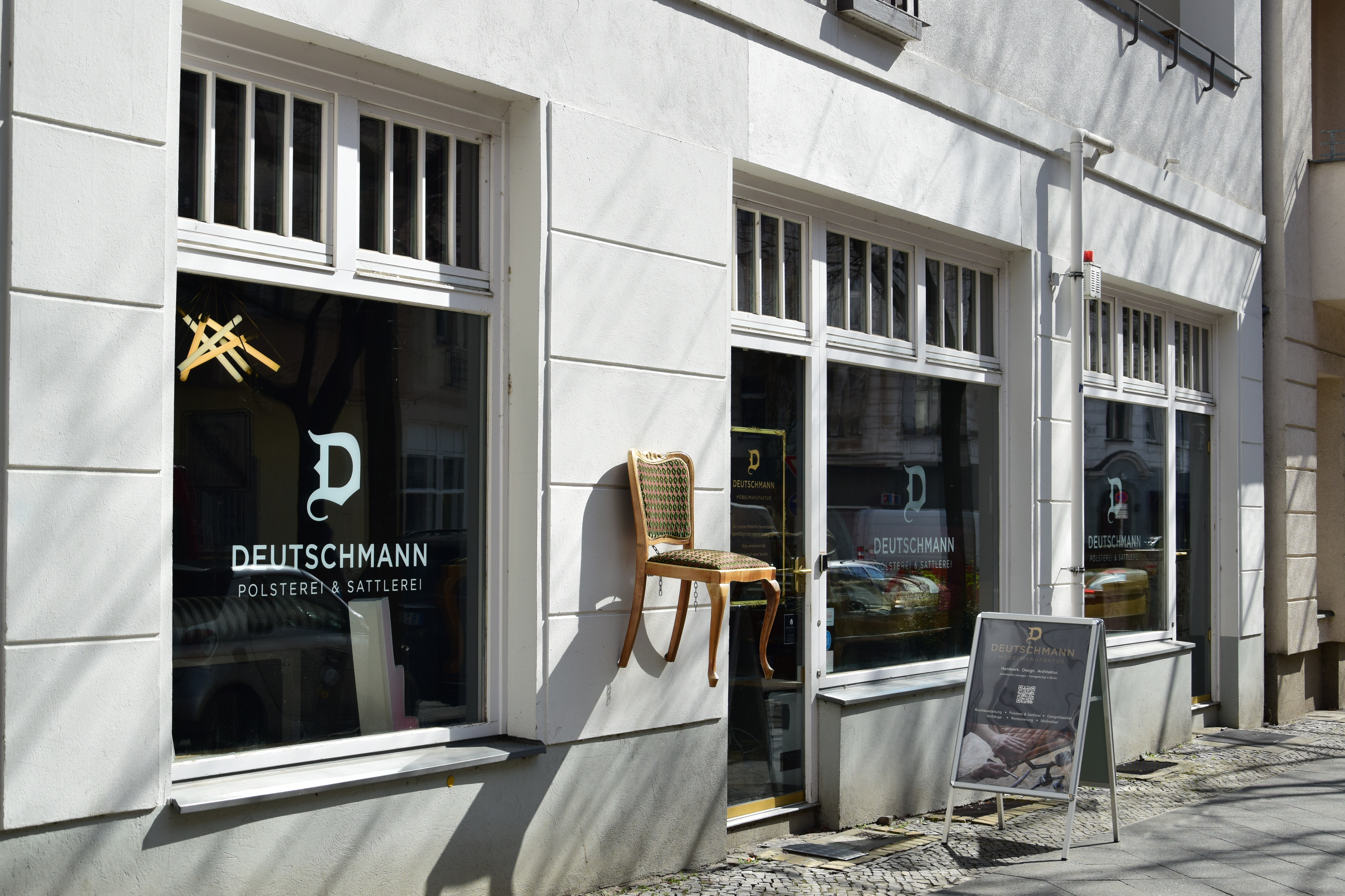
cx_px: 672
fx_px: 1961
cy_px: 448
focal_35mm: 52
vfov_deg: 25.8
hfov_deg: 37.9
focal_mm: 35
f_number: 7.1
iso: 250
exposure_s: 1/800
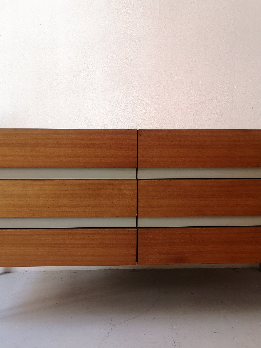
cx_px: 130
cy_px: 174
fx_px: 271
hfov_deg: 51.4
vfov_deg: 65.3
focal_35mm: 27
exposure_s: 1/50
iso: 200
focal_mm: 3.95
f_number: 1.8
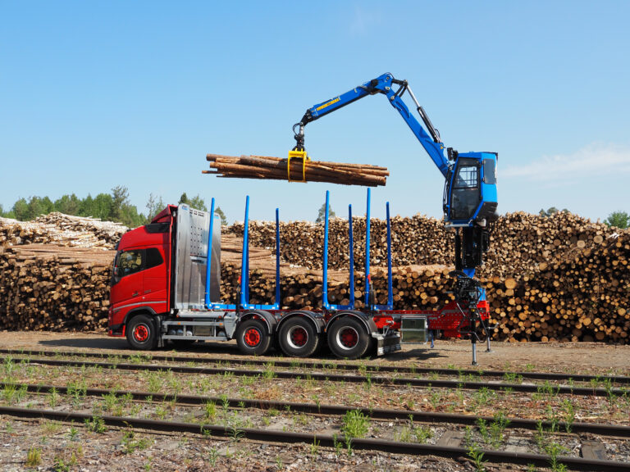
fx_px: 582
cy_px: 236
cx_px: 315
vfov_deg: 44.2
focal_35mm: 32
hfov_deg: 56.8
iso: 200
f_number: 6.3
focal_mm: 16
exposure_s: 1/640
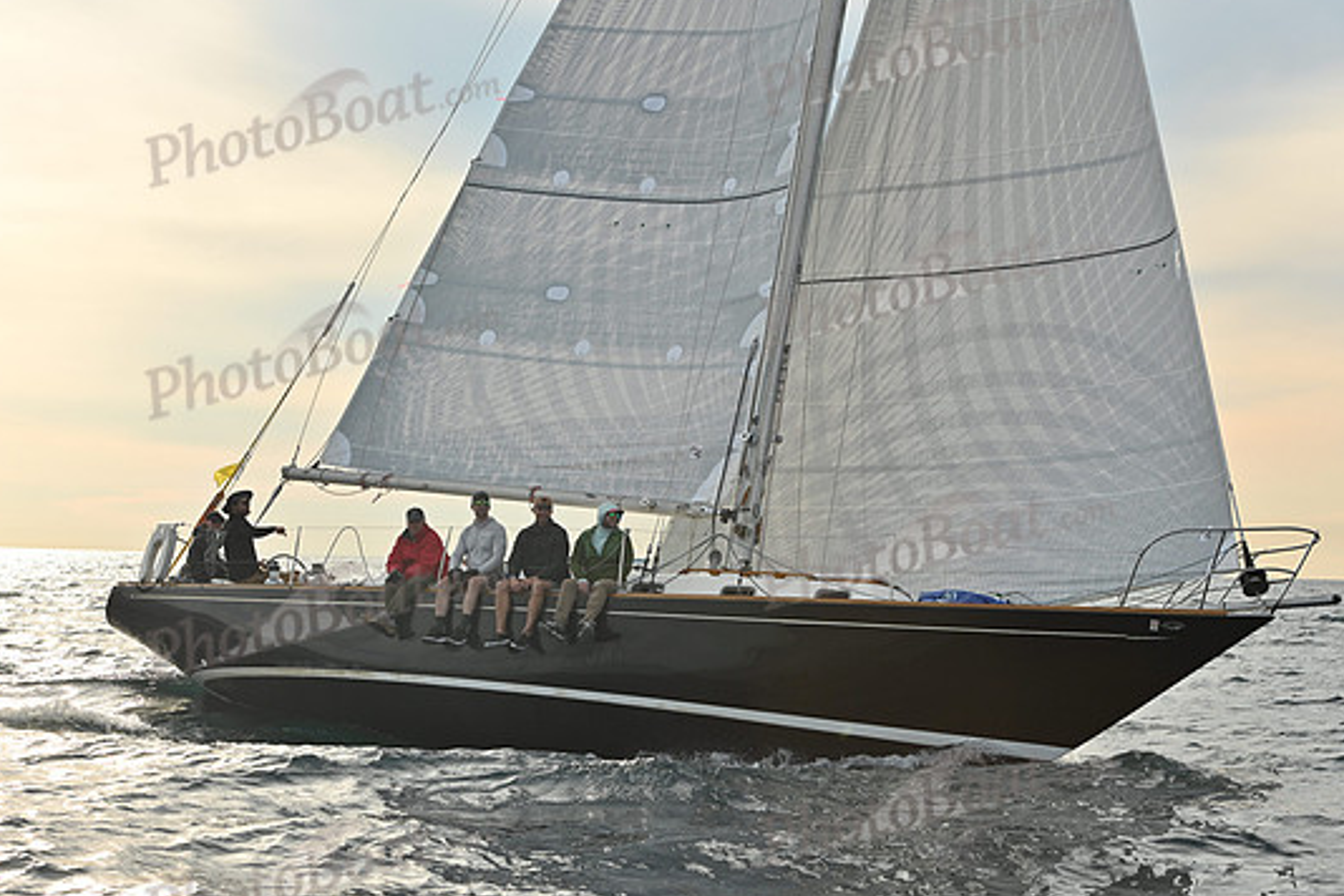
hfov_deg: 26.6
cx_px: 632
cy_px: 449
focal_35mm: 76
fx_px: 2837
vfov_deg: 17.9
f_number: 8
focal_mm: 70
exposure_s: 1/1000
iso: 320
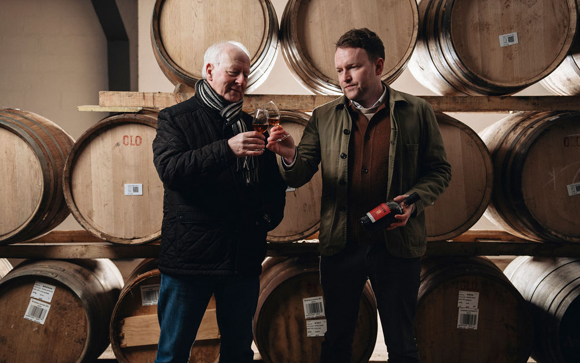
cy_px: 182
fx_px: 664
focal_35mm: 42
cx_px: 273
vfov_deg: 30.5
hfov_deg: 47.2
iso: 400
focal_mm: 38
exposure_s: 1/200
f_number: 2.8
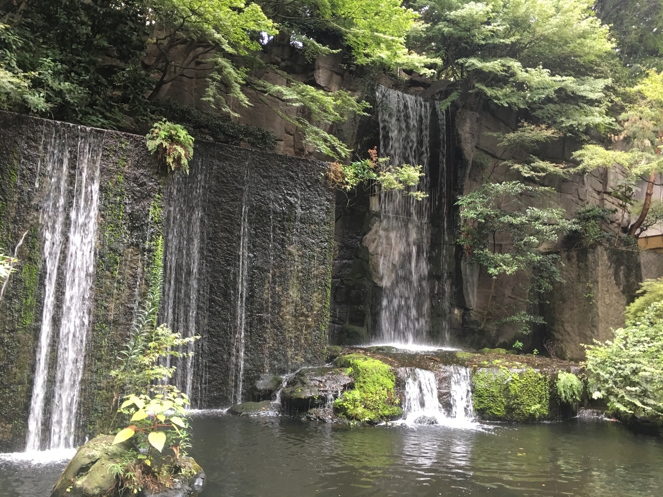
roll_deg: -4.7
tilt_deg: +9.2
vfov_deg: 48.2
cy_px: 248
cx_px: 332
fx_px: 555
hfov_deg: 61.7
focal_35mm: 29
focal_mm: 4.15
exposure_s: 1/15
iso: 40
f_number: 2.2
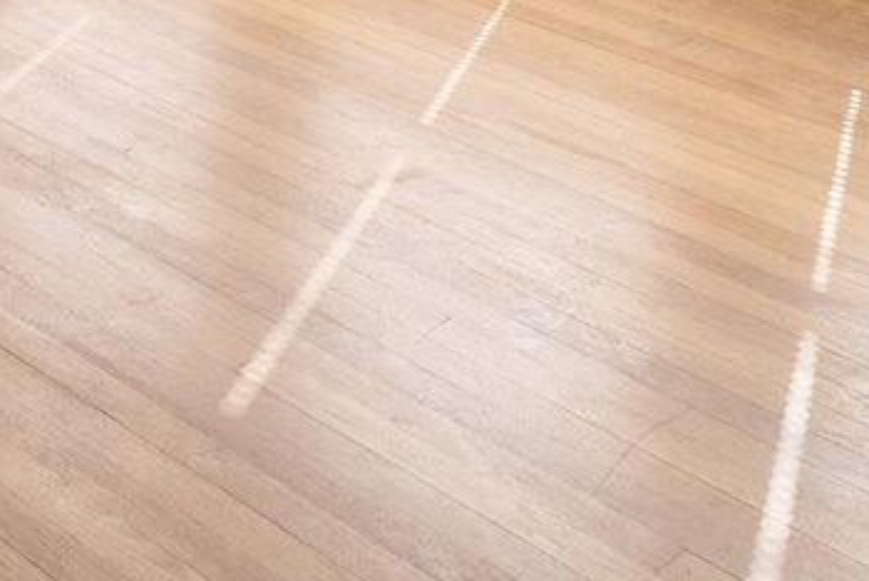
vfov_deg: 14.0
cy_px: -732
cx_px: -454
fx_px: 1788
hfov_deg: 22.3
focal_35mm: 74
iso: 320
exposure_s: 1/50
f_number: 7.1
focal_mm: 16
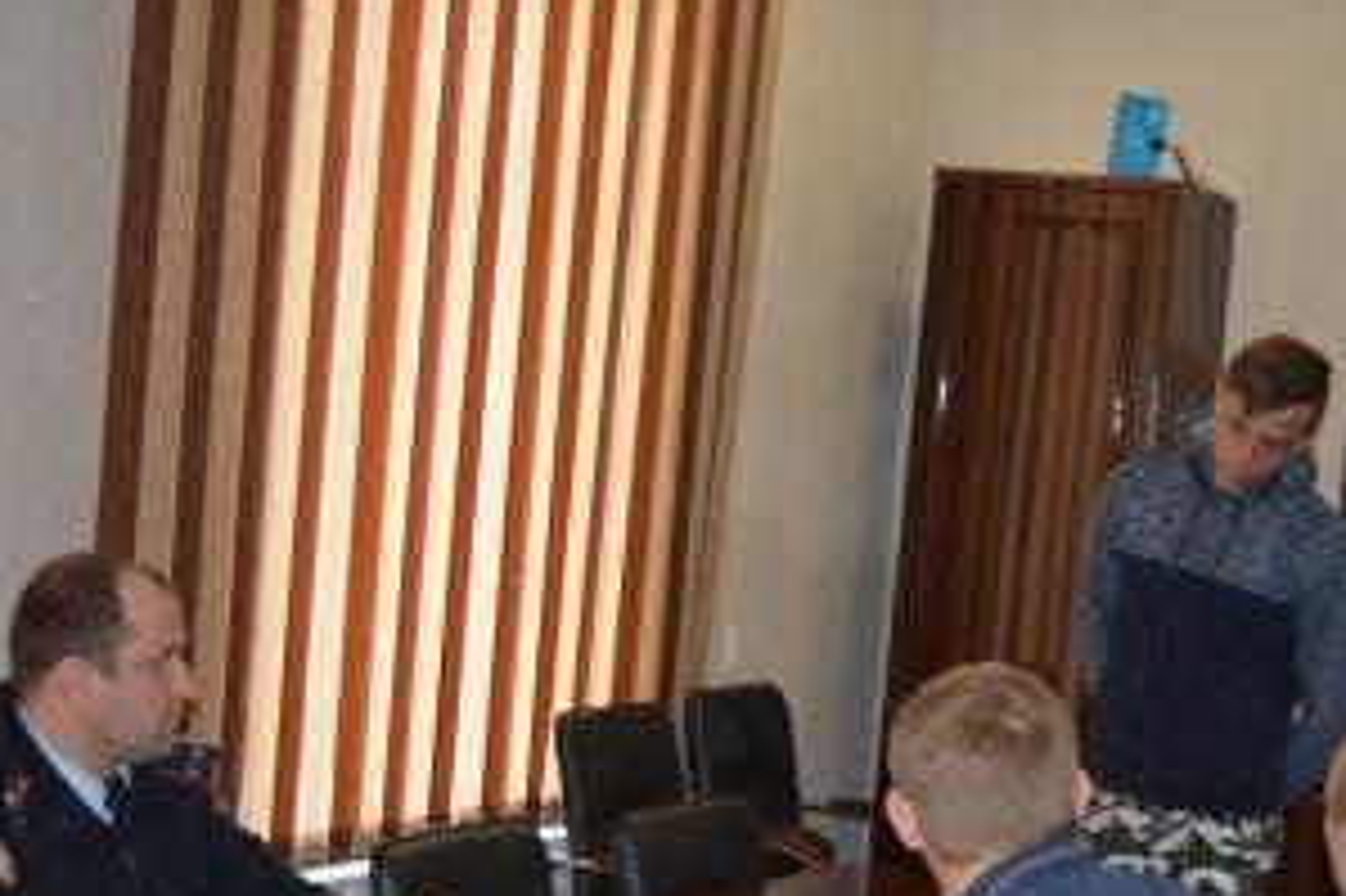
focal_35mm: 72
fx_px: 2690
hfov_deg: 28.0
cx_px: 783
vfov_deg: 18.8
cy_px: 651
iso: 220
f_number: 4.5
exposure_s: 1/30
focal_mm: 32
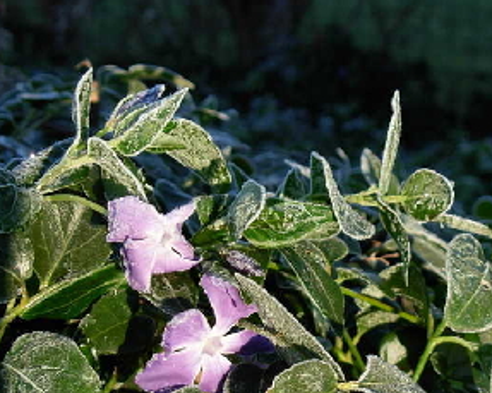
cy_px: 283
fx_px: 1949
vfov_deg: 11.5
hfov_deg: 14.4
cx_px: 309
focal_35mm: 134
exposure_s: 1/136
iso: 79
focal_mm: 13.5
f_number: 3.7
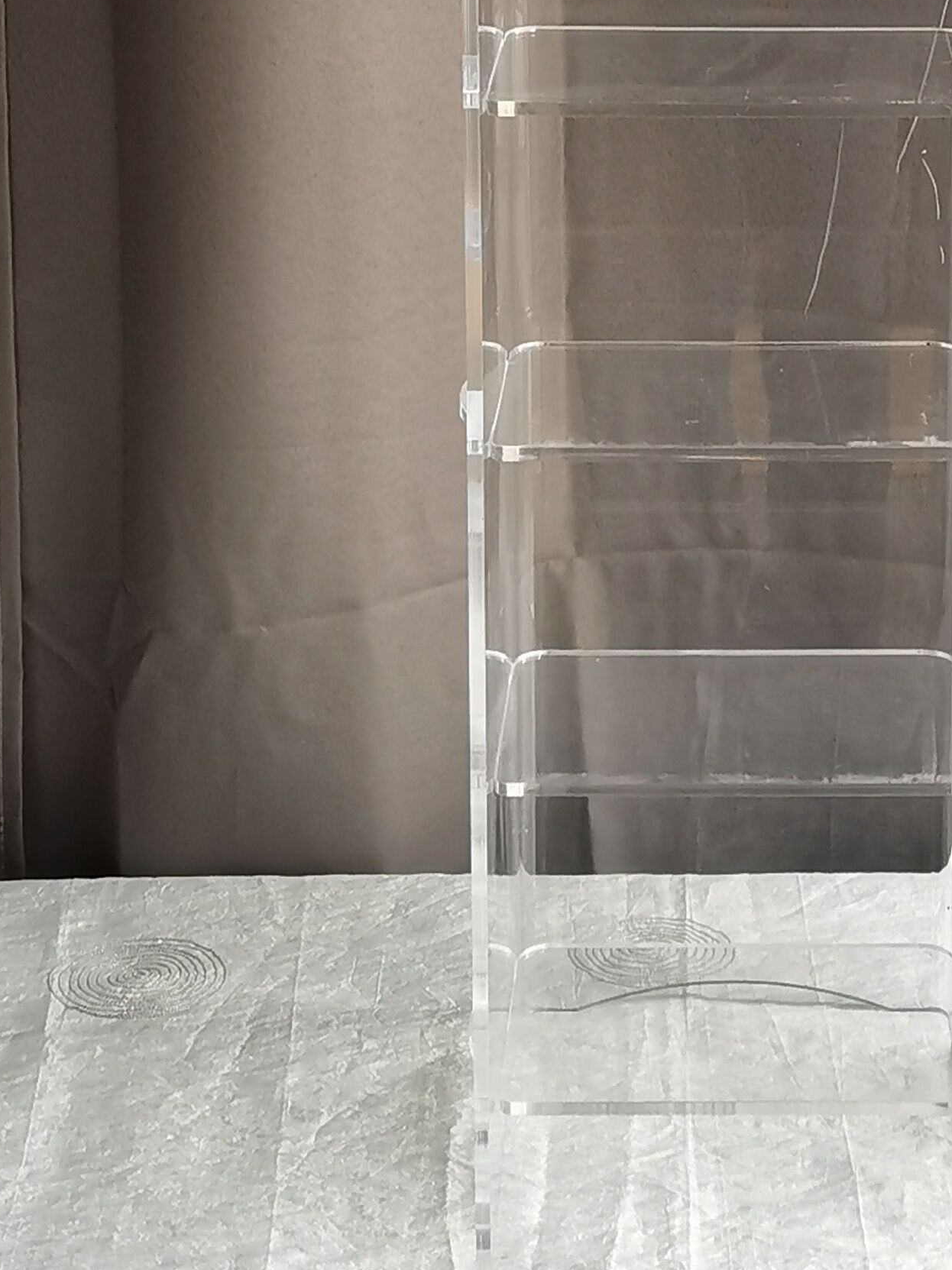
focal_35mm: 90
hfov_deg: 16.3
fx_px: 3301
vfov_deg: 21.0
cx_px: 741
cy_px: 1
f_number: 1.8
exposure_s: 1/100
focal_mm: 5.58
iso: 160
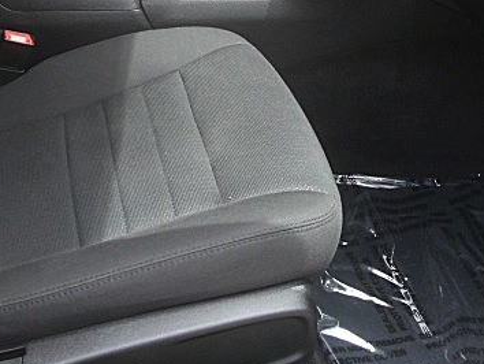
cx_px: 263
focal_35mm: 65
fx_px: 909
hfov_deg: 29.8
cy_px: 41
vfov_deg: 22.1
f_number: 2.8
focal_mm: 6.3
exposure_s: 1/125
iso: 100
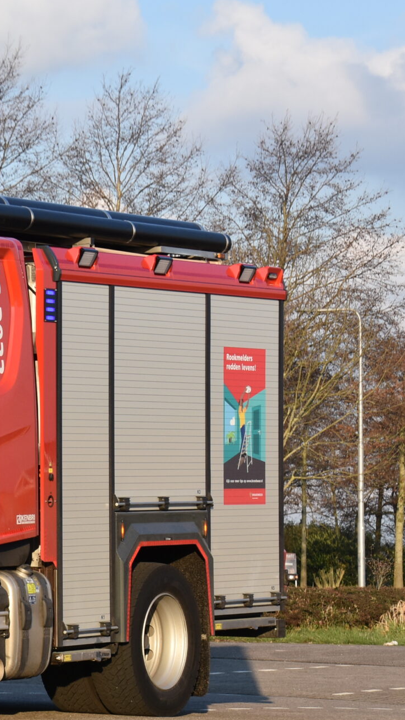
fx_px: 3282
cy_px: 454
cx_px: -175
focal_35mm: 172
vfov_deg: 12.5
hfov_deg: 7.0
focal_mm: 55
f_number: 8
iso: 280
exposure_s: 1/500
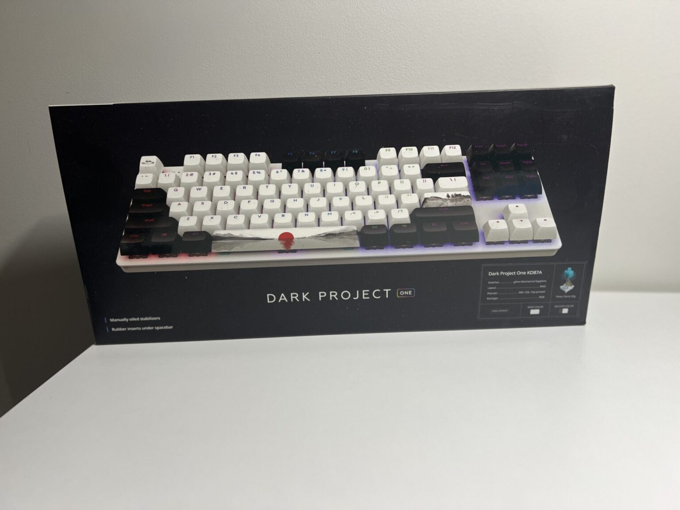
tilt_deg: -17.9
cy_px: 255
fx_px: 511
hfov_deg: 67.3
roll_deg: +2.3
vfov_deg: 53.1
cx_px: 340
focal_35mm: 26
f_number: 1.5
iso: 100
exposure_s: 1/121
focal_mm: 5.7
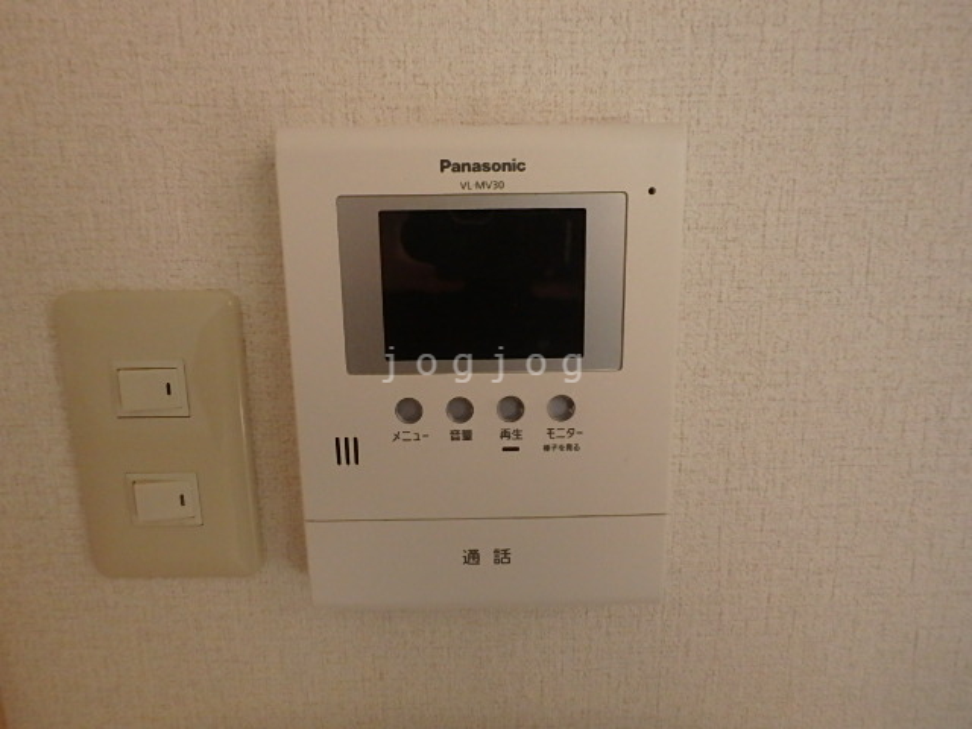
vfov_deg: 58.9
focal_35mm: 23
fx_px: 646
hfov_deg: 73.9
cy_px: 364
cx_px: 486
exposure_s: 1/125
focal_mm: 4
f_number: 3.8
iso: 640
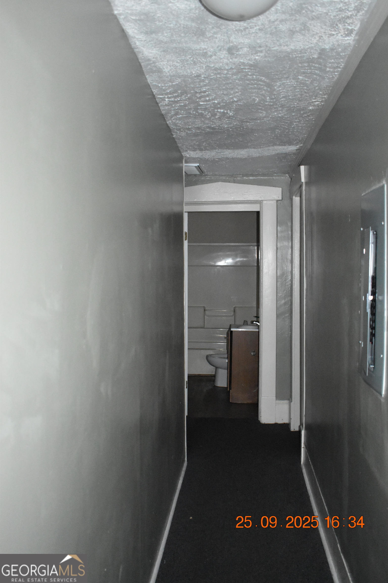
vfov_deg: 55.1
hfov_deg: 38.4
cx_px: 194
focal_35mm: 34
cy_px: 292
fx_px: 558
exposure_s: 1/60
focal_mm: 23
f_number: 3.8
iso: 6400
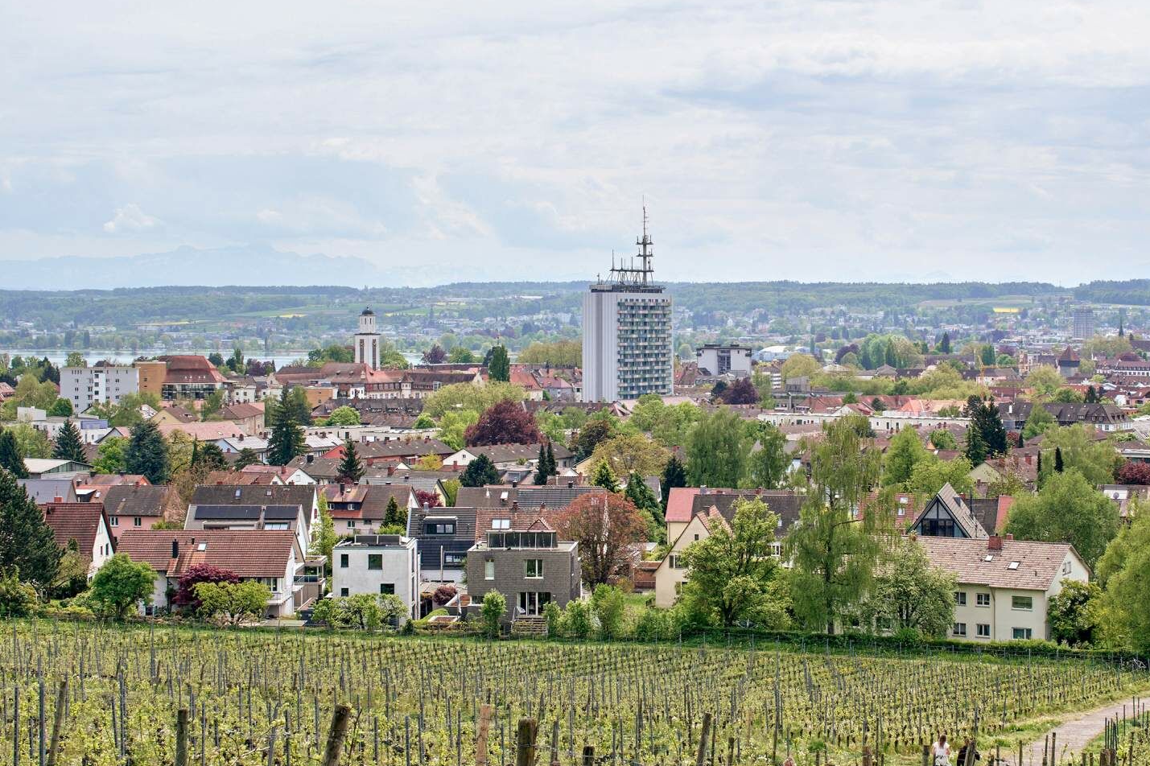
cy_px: 454
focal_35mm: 63
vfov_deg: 21.5
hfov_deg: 31.8
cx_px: 688
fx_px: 2012
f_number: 11
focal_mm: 45
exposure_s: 1/160
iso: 100
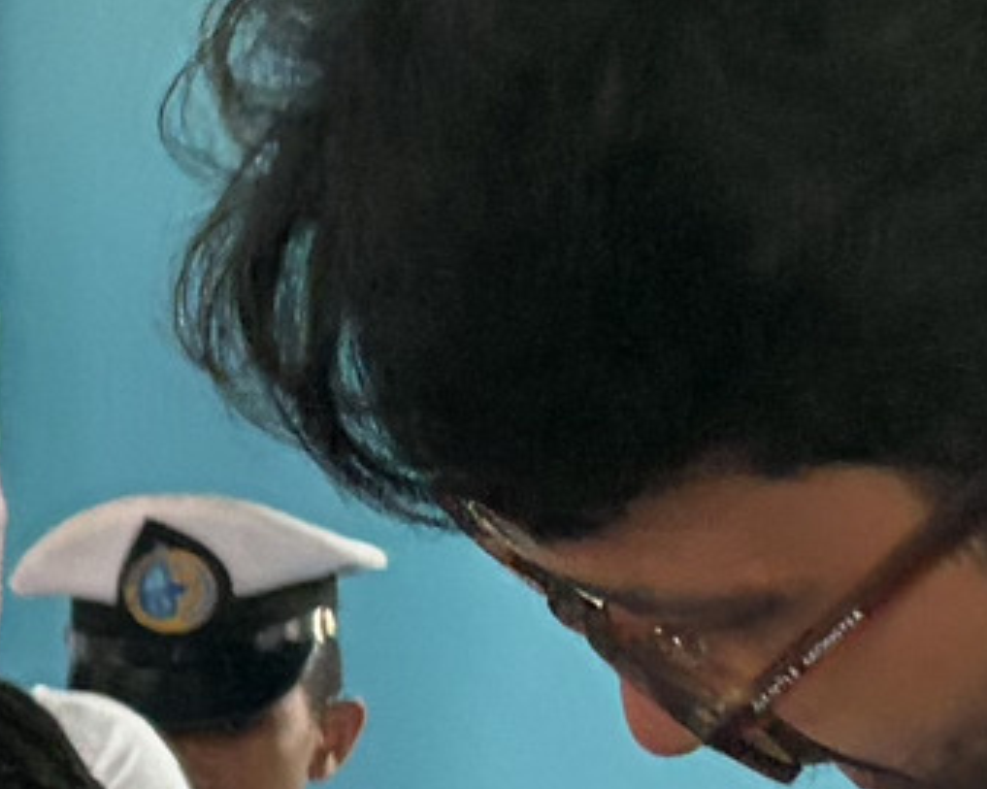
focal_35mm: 214
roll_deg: +0.8
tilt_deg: -7.7
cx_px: -1383
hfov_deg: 8.3
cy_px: 1019
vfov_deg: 7.2
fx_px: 6249
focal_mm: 5.96
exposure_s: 1/60
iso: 320
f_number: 1.6
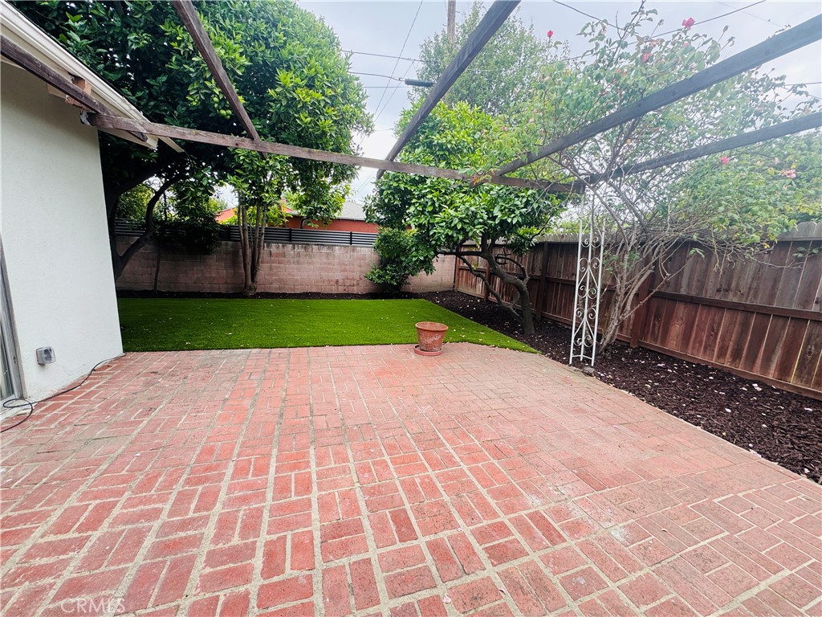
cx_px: 411
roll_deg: -2.7
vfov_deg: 85.7
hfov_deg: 102.1
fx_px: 332
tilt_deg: -9.7
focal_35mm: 14
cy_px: 308
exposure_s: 1/196
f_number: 2.2
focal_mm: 2.22
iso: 40
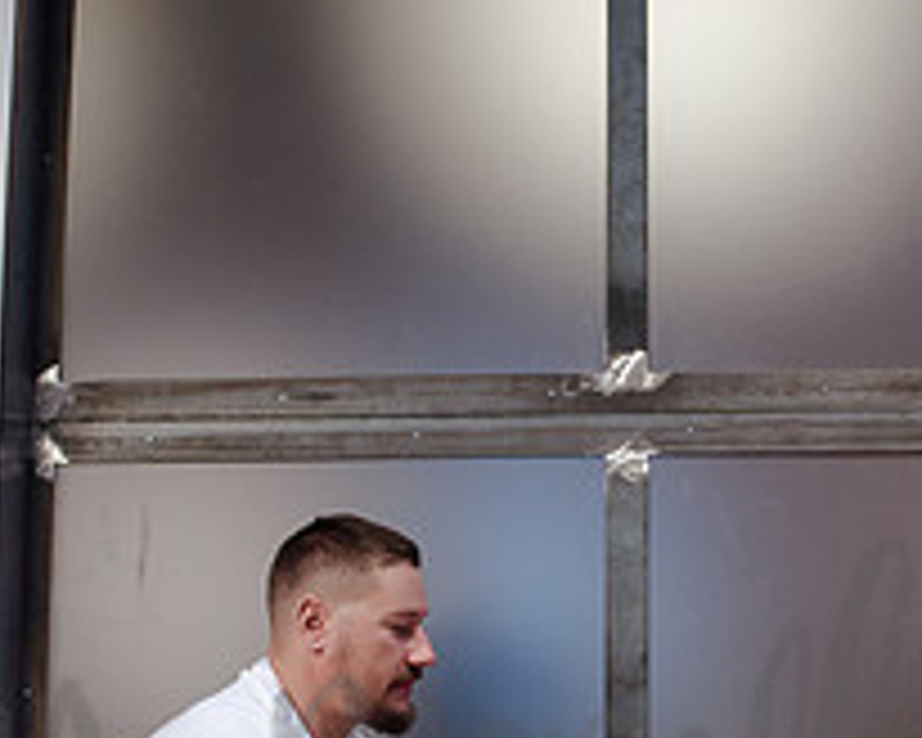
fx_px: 2047
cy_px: 734
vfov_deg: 19.8
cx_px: 642
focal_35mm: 75
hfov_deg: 25.2
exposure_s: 1/100
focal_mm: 28
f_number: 2.8
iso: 800
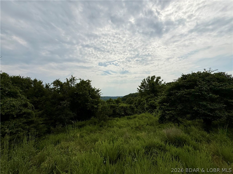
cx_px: 116
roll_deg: +0.2
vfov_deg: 85.7
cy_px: 87
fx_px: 94
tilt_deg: +7.0
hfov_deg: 102.1
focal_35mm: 14
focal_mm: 2.22
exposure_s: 1/6173
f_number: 2.2
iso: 50
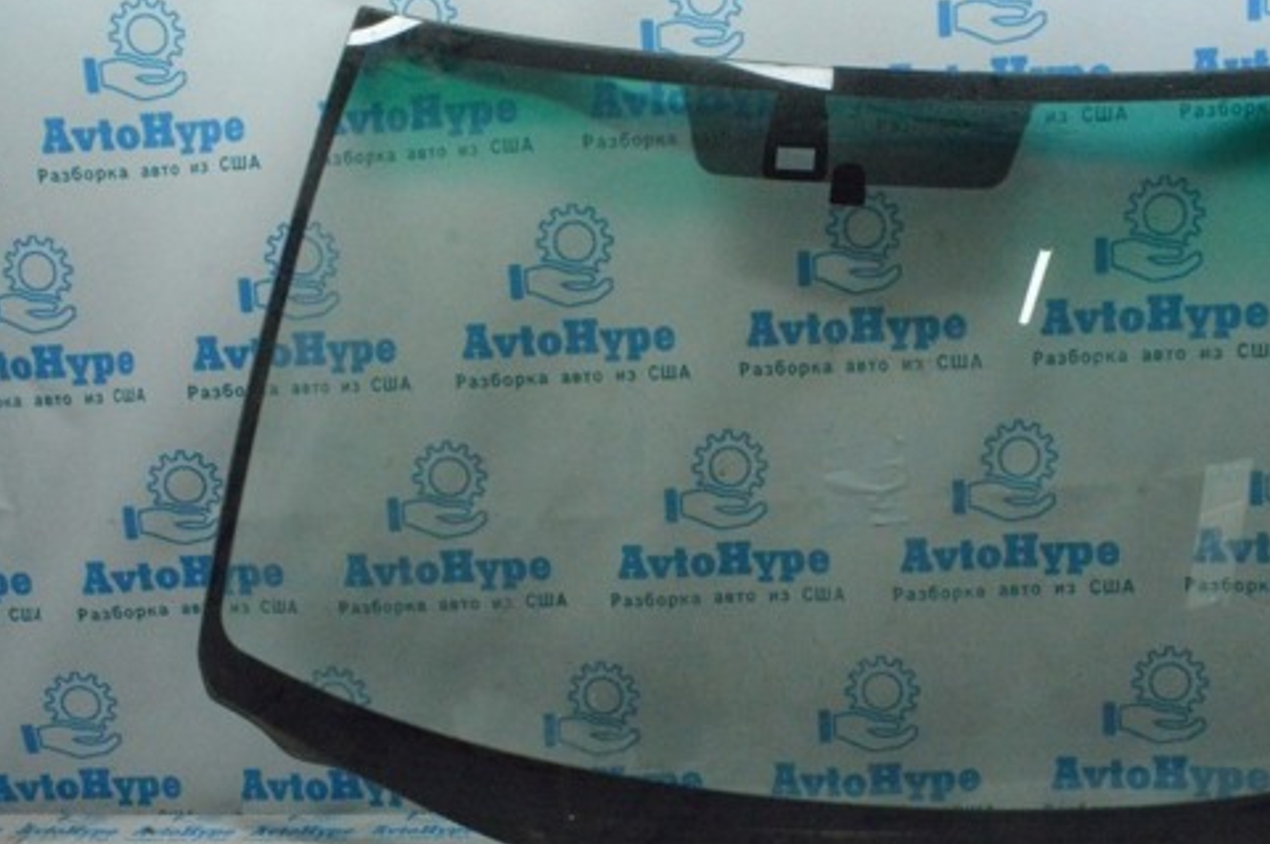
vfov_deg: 36.8
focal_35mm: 36
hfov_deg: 52.3
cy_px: 441
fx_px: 1269
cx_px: 833
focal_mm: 18
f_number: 16
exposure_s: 1/200
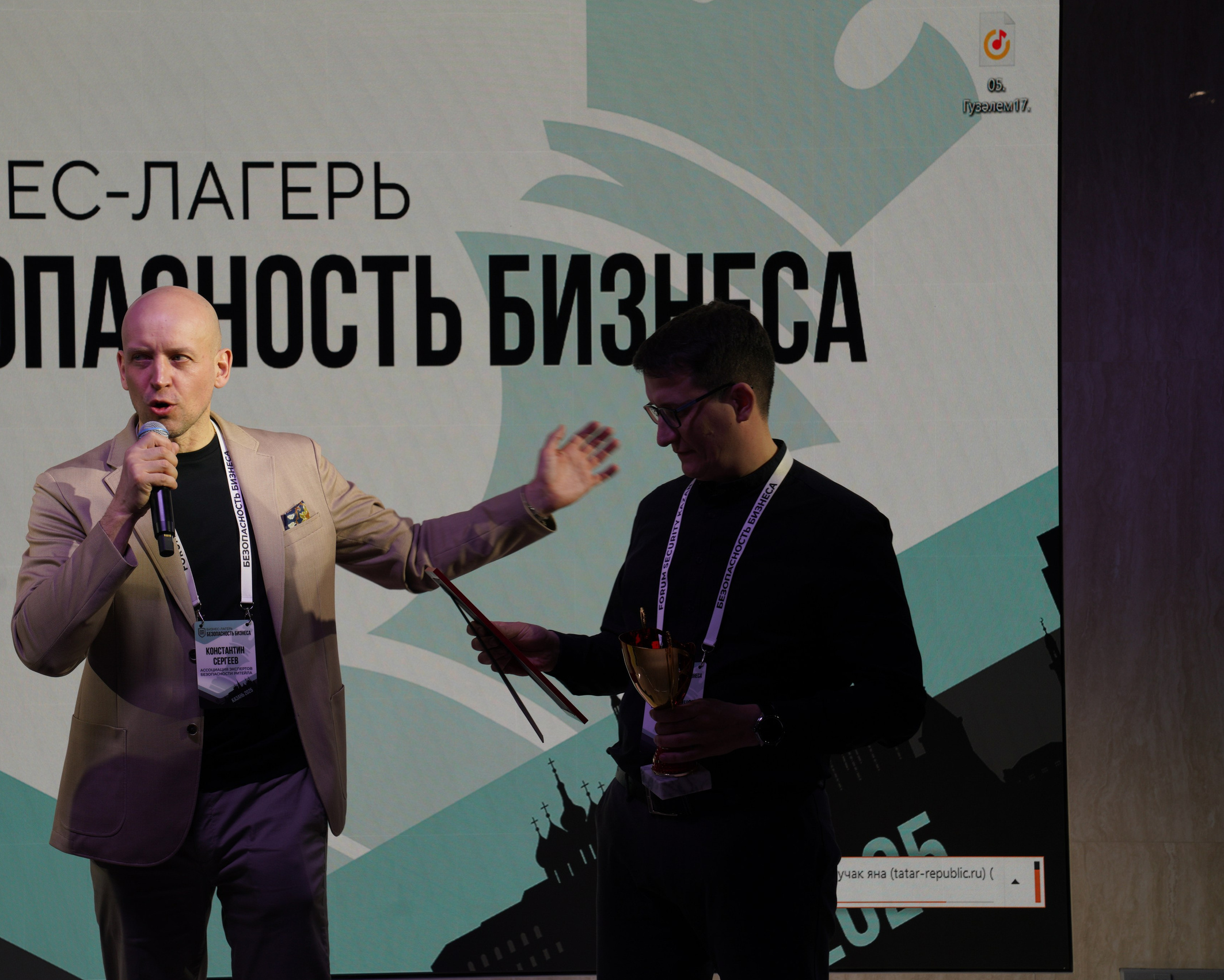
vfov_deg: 19.7
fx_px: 2826
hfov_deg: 24.4
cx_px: 511
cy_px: 491
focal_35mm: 78
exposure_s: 1/125
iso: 160
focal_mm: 69
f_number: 7.1
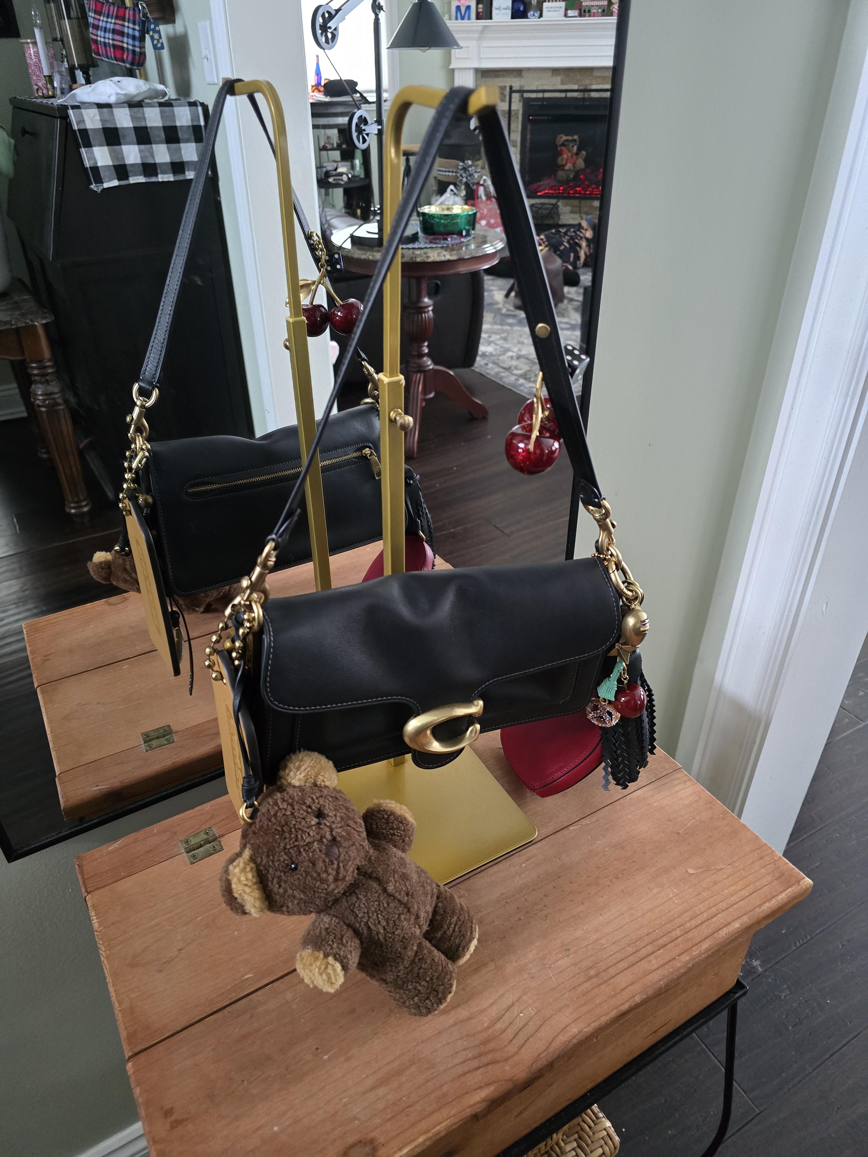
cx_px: 434
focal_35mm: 23
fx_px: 769
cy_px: 578
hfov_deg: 58.9
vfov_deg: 73.9
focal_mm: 6.3
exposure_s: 1/60
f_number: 1.7
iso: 1600
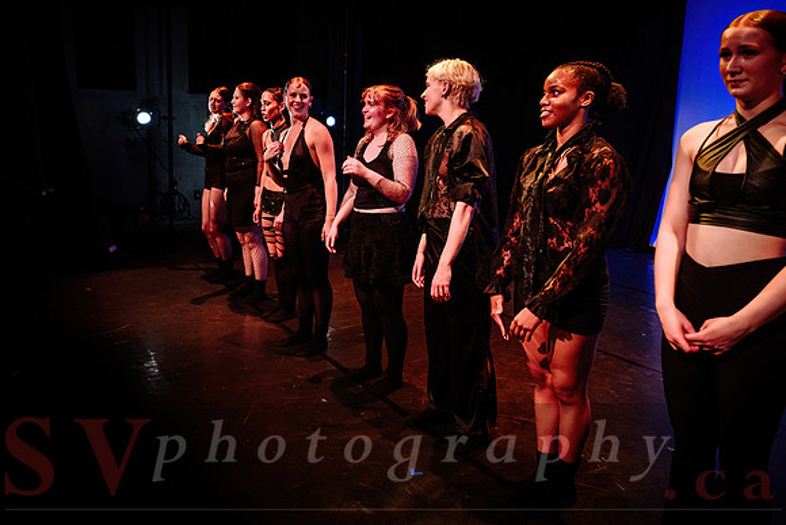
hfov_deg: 65.9
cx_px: 334
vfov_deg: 46.9
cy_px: 223
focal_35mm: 28
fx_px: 602
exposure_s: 1/300
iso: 1250
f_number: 2.8
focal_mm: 24
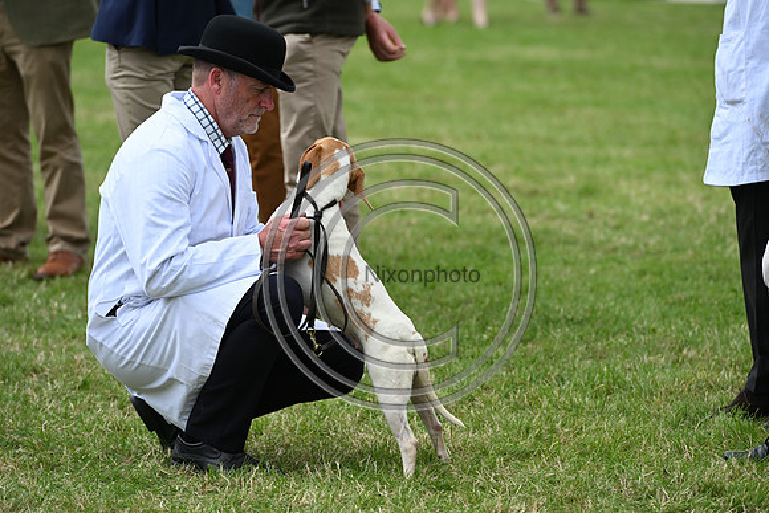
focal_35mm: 195
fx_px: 4166
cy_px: 256
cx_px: 384
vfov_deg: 7.0
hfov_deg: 10.5
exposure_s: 1/1000
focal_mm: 195
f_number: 4.5
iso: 220
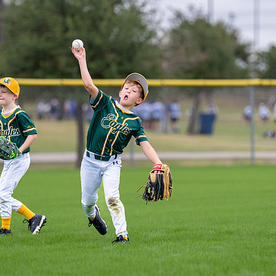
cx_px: 131
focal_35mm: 281
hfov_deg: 6.2
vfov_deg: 6.2
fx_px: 2535
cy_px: 134
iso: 320
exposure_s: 1/1250
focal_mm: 175
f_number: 2.8
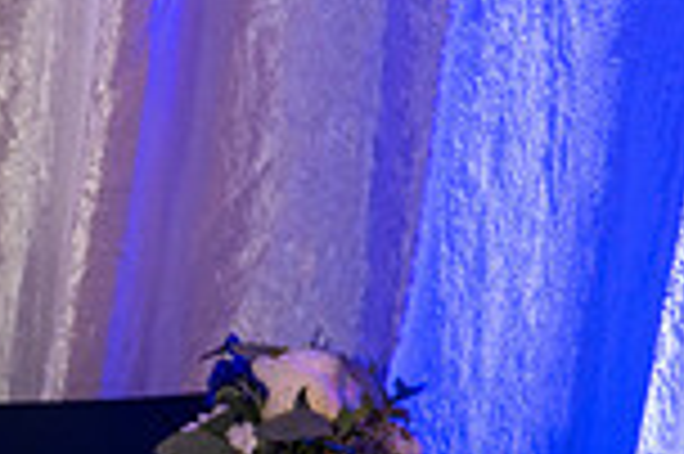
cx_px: -603
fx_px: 2107
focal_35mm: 111
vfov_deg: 12.3
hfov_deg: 15.4
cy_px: 272
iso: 1000
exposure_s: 1/200
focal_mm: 29
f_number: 3.2
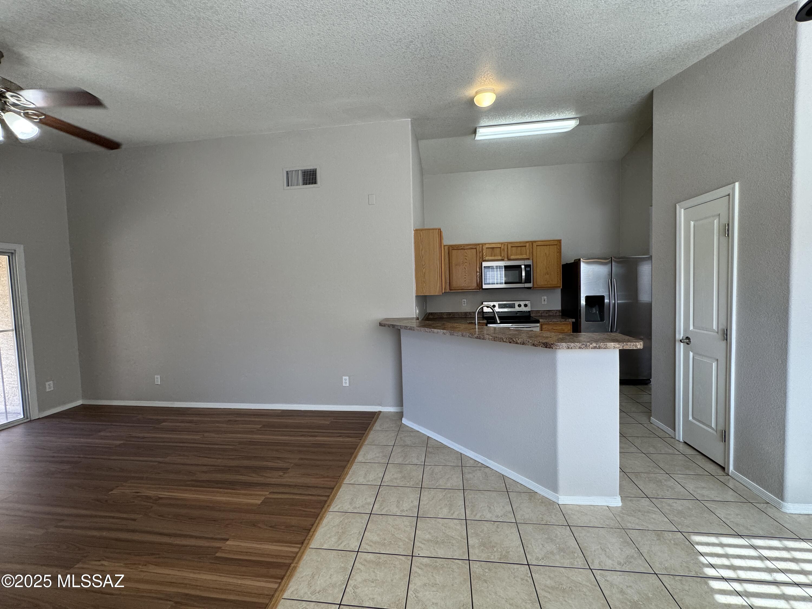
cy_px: 304
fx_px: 328
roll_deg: +1.9
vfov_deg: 85.7
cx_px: 406
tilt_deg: -3.3
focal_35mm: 14
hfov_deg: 102.1
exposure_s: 1/120
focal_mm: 2.22
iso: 100
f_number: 2.2
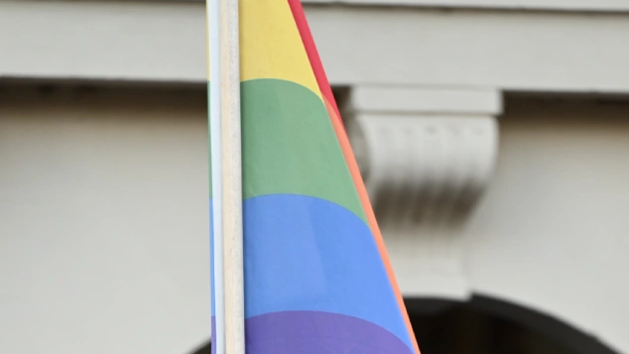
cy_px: 787
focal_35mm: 546
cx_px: 308
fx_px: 9109
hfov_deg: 4.0
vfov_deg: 2.2
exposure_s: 1/250
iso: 450
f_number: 2.8
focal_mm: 200
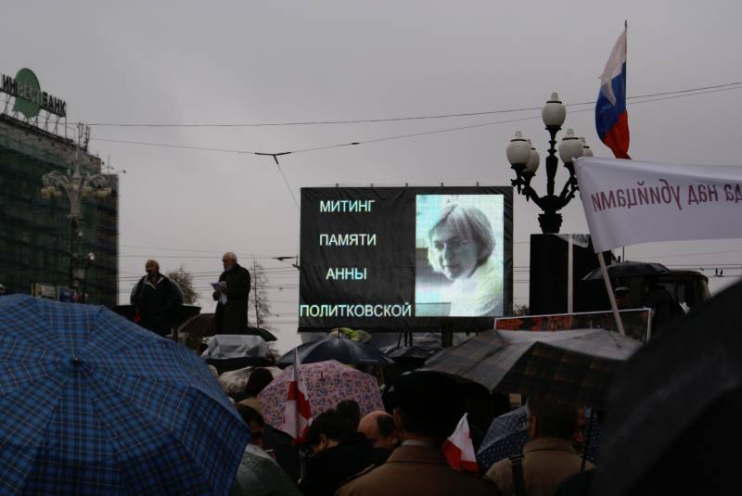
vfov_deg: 13.1
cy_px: 248
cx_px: 371
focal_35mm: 105
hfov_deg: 19.4
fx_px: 2166
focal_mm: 70
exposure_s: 1/200
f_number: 5.6
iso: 200
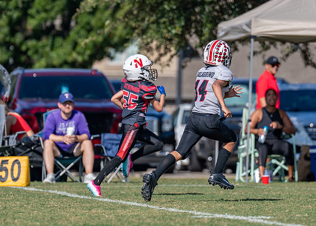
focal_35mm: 499
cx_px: 167
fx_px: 4479
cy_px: 87
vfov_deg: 2.9
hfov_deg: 4.0
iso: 100
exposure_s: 1/2000
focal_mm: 200
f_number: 2.8
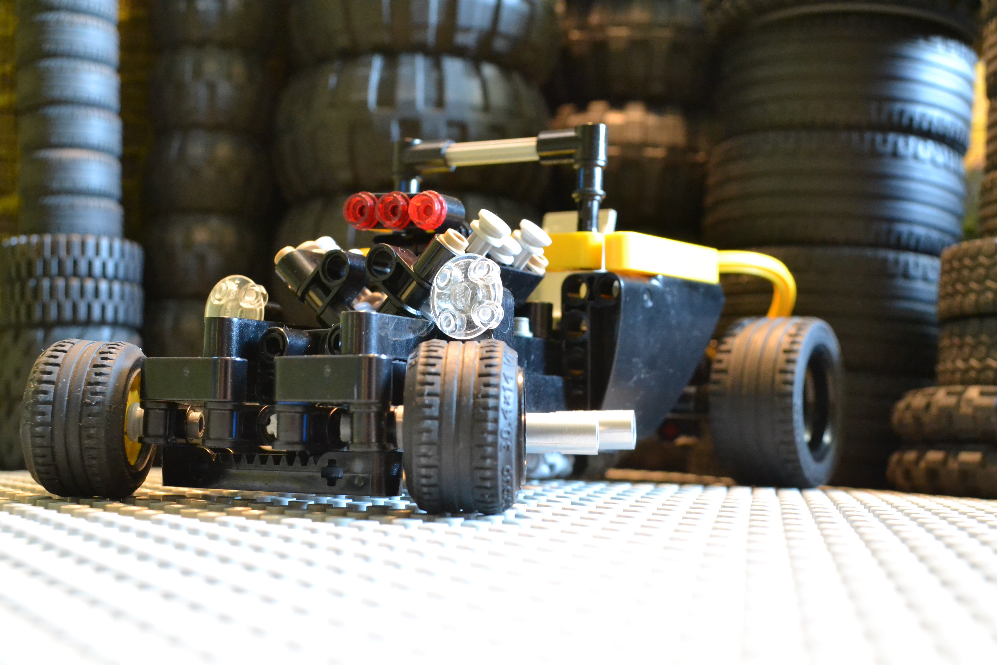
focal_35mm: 48
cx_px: 498
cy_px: 332
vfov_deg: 28.1
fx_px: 1329
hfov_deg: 41.1
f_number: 6.3
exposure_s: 1/20
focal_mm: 32
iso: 3200
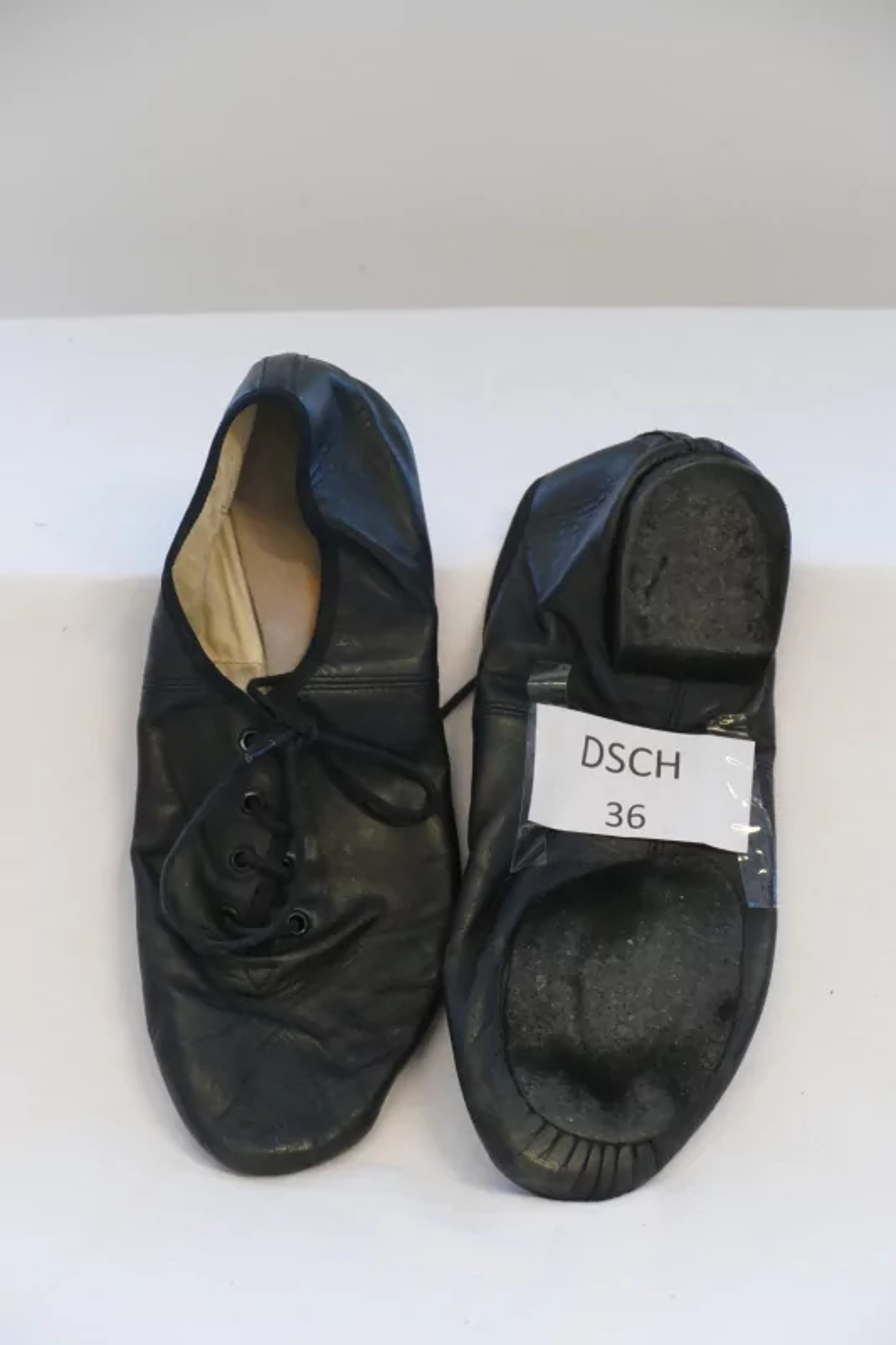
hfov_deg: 10.2
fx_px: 5042
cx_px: 448
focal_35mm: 135
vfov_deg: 15.2
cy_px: 672
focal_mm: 49.07
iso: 1000
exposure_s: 1/80
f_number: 3.9
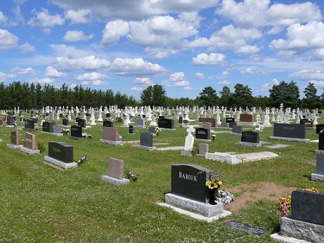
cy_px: 122
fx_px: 328
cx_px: 162
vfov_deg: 40.7
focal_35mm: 35
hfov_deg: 52.6
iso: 100
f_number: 8
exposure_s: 1/400
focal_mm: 7.4
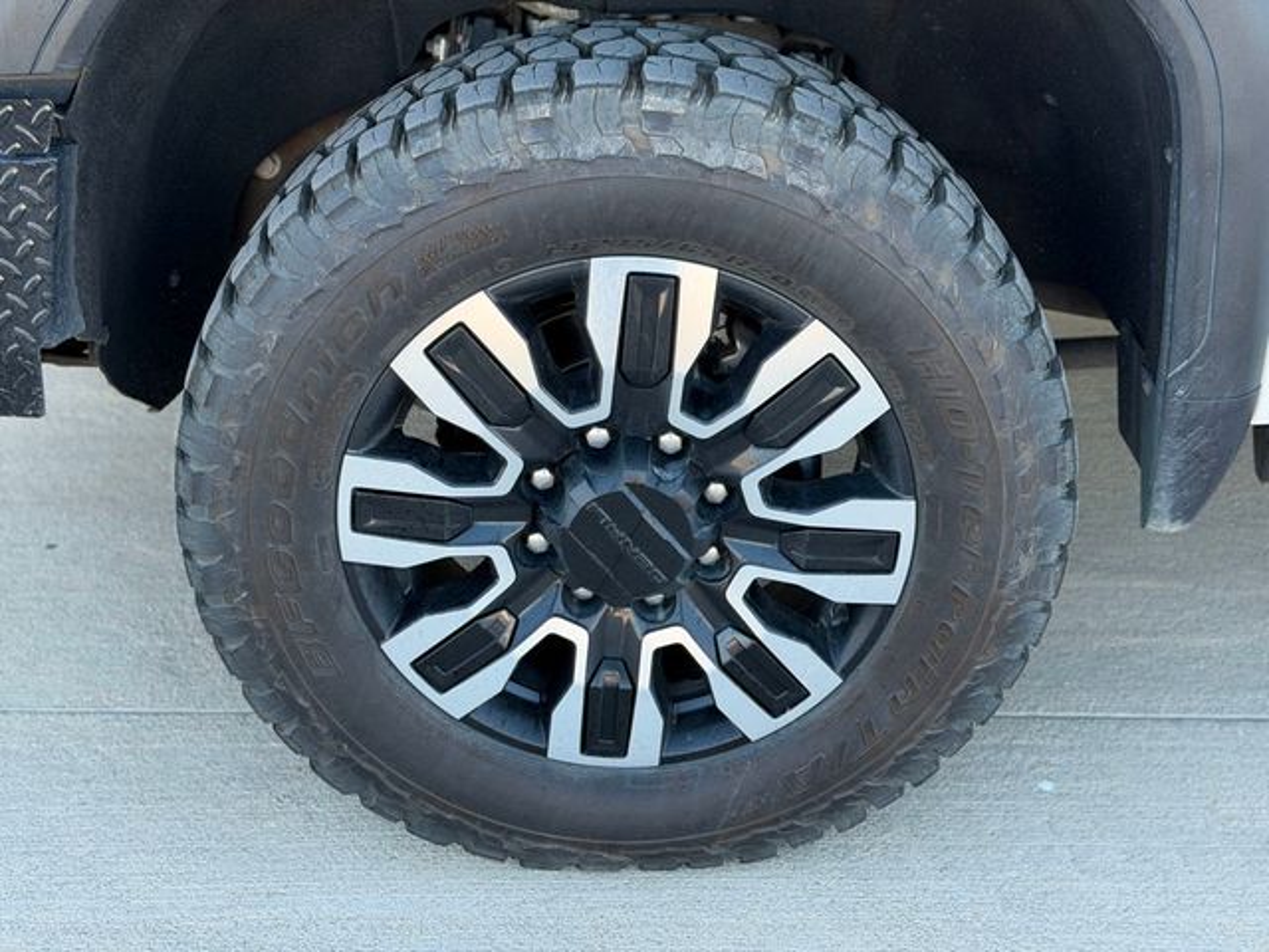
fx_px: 1760
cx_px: 634
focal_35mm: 48
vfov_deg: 30.3
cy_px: 476
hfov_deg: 39.7
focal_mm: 6.76
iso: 64
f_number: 1.78
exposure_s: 1/316
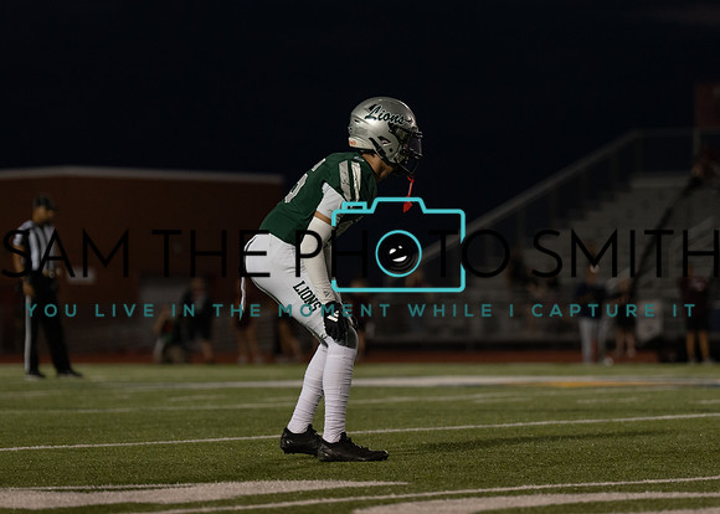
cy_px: 248
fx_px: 3872
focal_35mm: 189
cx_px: 355
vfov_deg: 7.6
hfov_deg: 10.6
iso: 1000
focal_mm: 144
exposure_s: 1/1000
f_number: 2.8
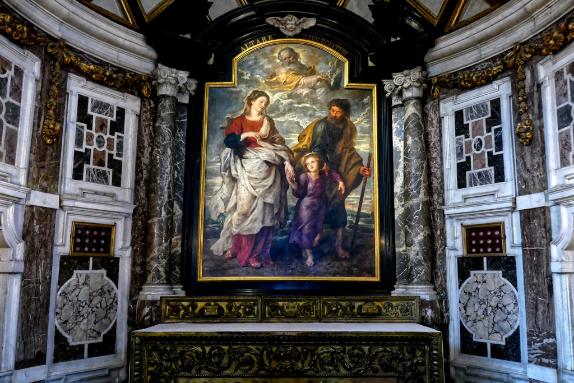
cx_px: 287
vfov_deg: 45.0
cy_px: 192
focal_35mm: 29
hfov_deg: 63.7
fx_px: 462
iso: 1600
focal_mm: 10.6
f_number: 3
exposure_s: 1/25
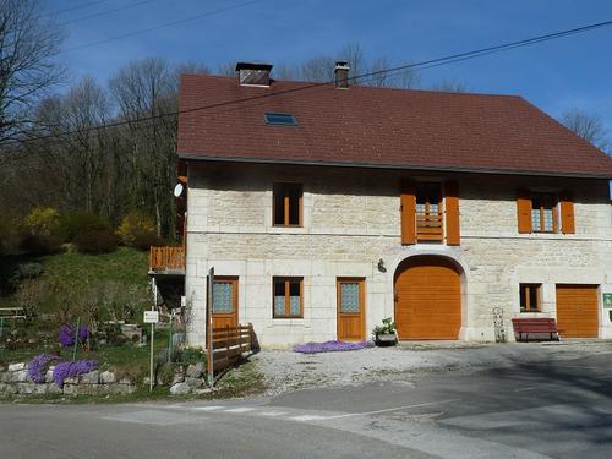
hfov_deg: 50.1
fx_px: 654
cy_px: 230
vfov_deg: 38.7
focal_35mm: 37
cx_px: 306
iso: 80
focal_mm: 6.1
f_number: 5.6
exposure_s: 1/500
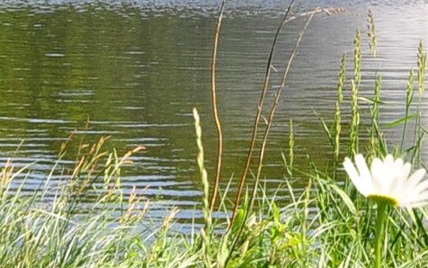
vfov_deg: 7.1
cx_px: 290
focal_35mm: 186
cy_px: 44
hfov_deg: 11.2
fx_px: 2171
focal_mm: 20
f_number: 8
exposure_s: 1/250
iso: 250
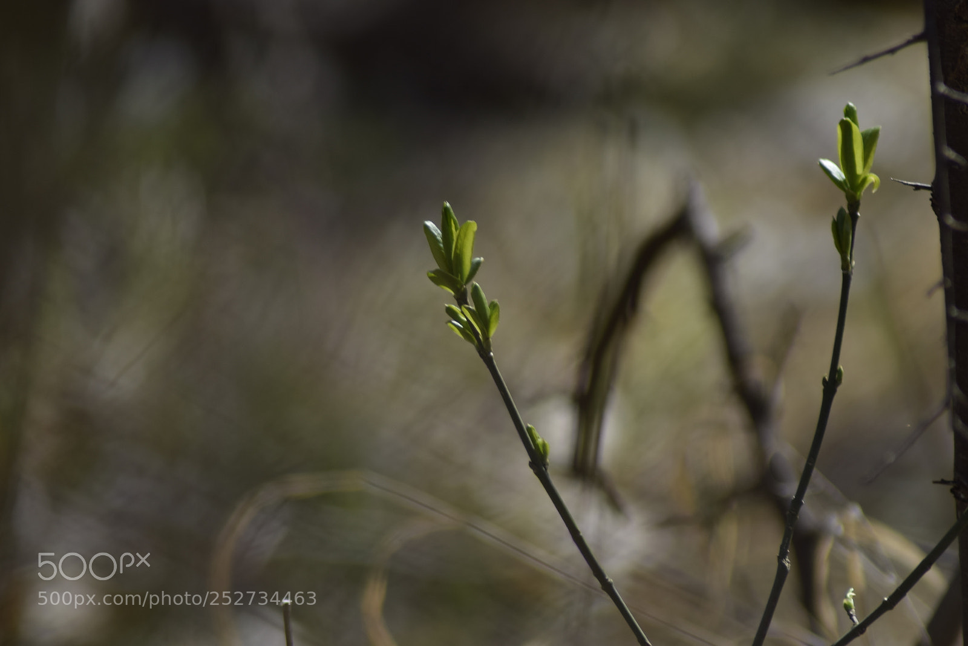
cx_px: 484
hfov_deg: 4.6
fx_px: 12104
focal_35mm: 450
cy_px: 323
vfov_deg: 3.1
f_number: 7.1
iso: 100
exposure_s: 1/400
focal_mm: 300
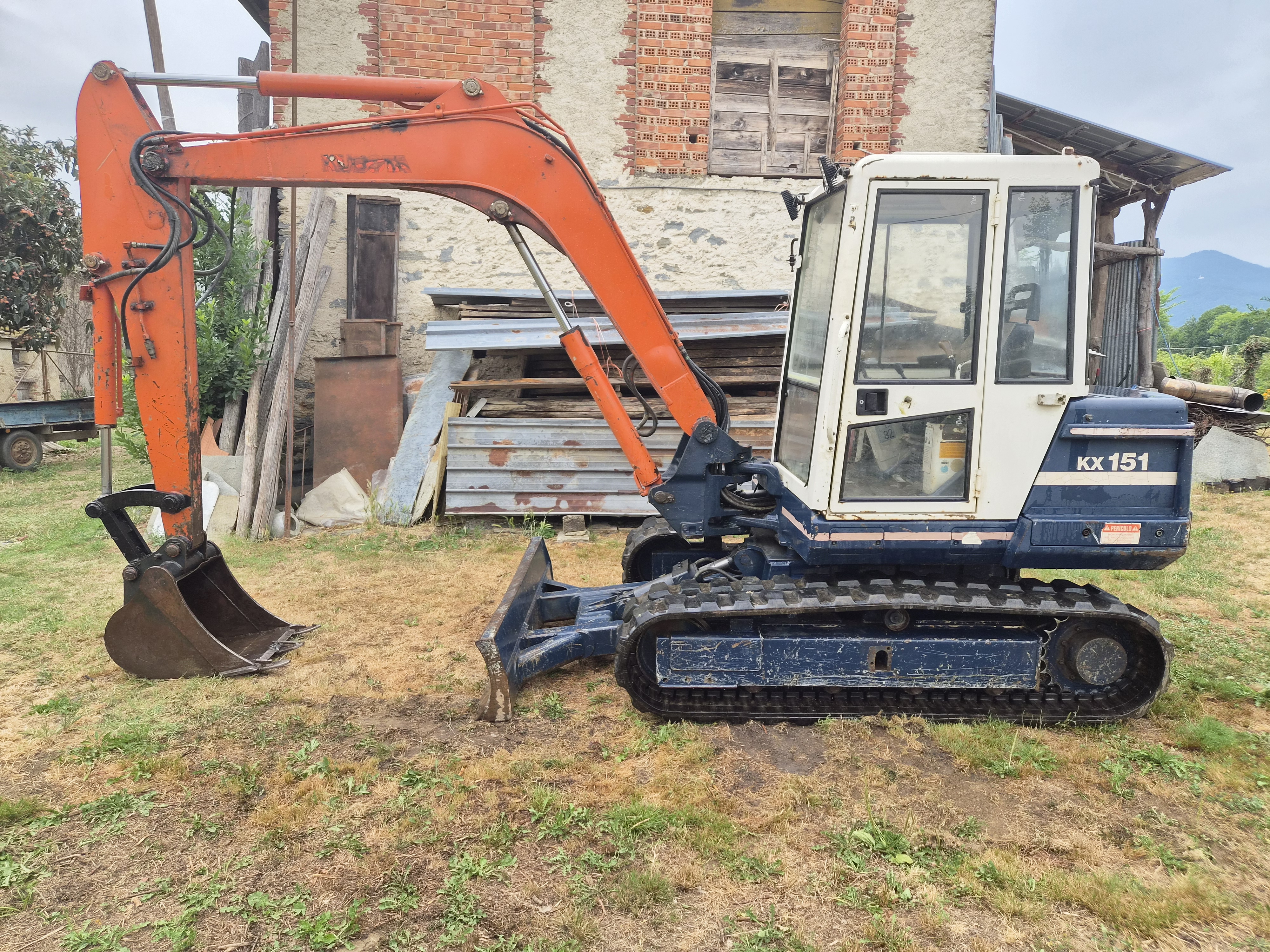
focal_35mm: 23
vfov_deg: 58.9
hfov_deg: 73.9
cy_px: 476
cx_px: 635
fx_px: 844
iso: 80
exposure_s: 1/766
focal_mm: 5.4
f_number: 1.8
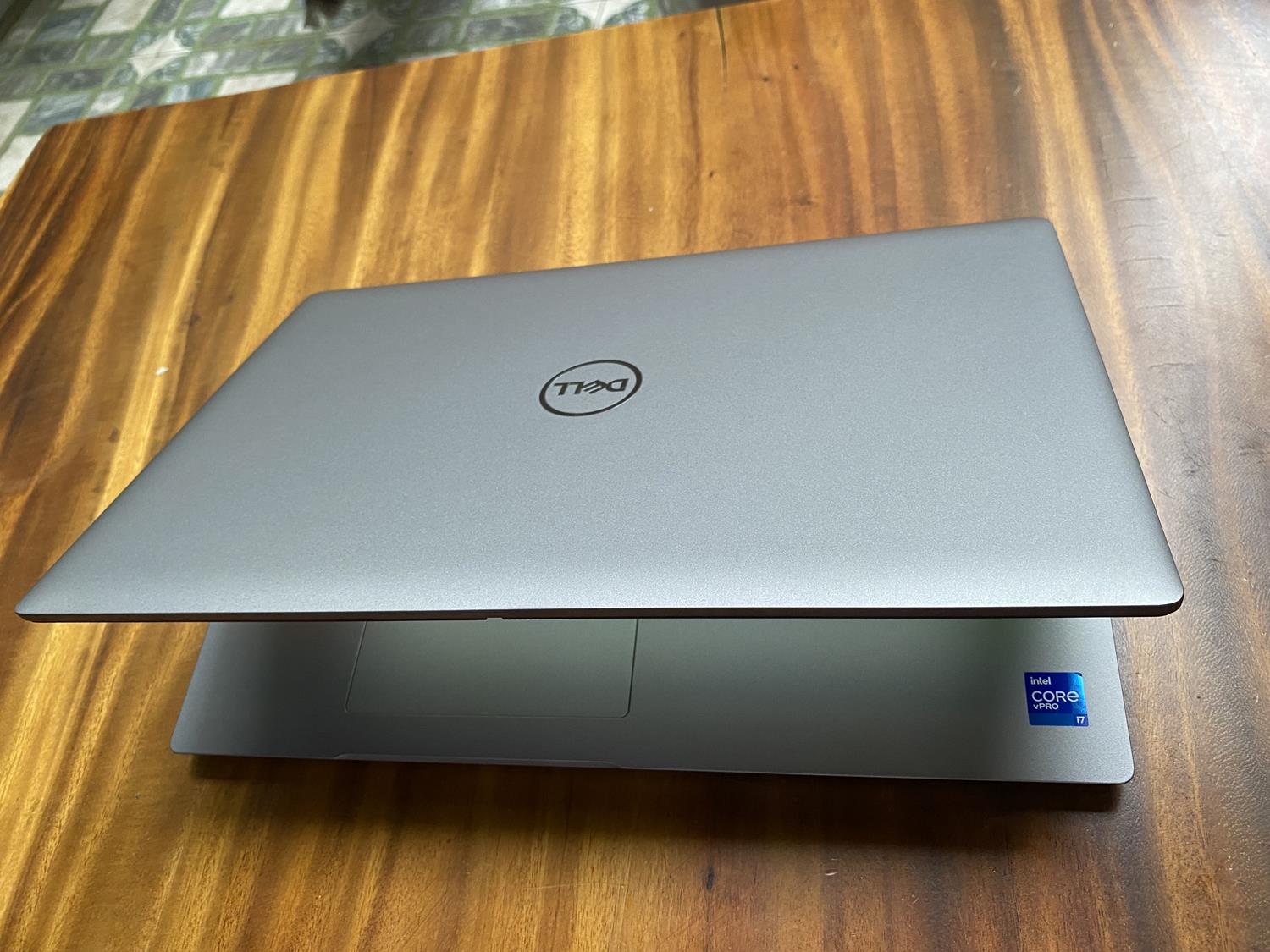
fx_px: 954
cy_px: 476
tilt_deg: -54.4
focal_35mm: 26
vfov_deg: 53.1
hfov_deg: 67.3
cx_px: 635
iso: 125
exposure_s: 1/87
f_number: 1.8
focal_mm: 4.25
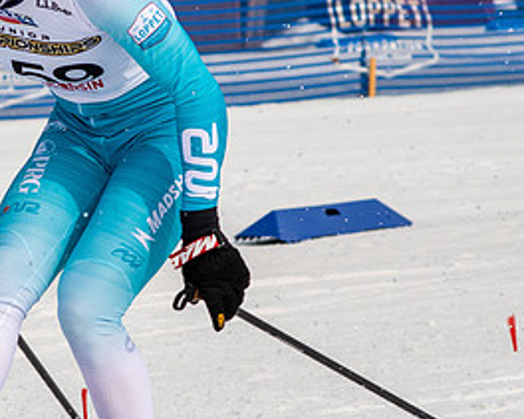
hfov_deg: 6.3
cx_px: 19
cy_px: 142
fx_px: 4759
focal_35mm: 307
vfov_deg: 5.0
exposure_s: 1/2000
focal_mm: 85
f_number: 5.6
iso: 400
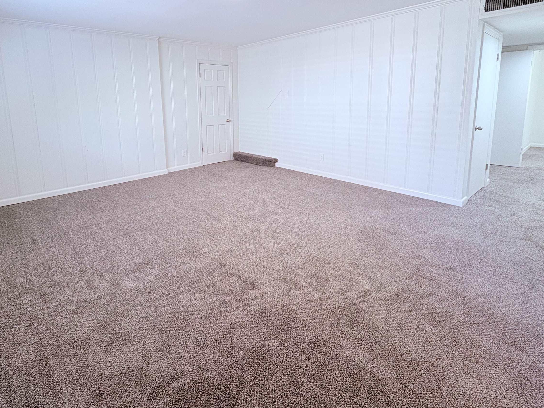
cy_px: 142
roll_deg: +0.3
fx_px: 299
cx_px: 245
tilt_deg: -7.0
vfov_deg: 67.1
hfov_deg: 84.4
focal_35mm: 19
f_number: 2.2
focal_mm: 2.22
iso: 160
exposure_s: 1/60
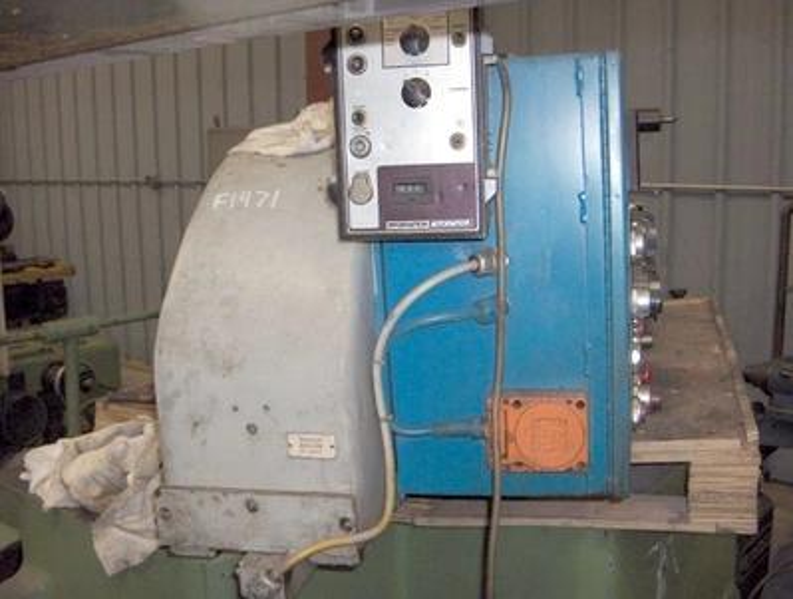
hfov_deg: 47.8
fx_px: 895
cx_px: 396
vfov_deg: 36.9
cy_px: 300
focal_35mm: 39
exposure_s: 1/60
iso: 100
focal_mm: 8
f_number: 2.8
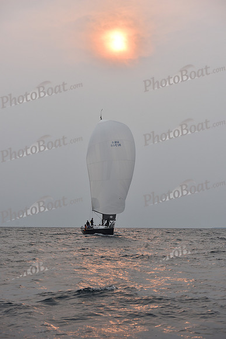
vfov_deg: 28.8
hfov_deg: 19.5
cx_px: 113
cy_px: 170
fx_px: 659
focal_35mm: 70
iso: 250
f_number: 6.3
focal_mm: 70
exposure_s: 1/1000
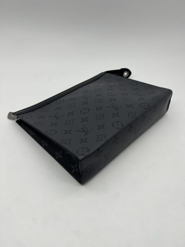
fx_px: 185
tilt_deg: -40.7
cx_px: 92
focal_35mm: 26
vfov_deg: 67.3
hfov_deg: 53.1
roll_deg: -4.6
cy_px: 124
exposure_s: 1/322
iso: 50
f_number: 1.5
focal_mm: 5.7
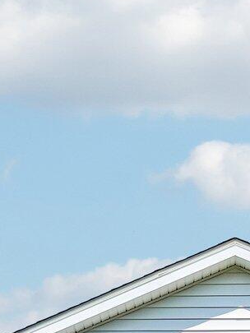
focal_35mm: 102
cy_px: 515
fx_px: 982
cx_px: 211
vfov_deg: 17.2
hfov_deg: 14.4
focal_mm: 21
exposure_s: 1/800
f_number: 8
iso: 100
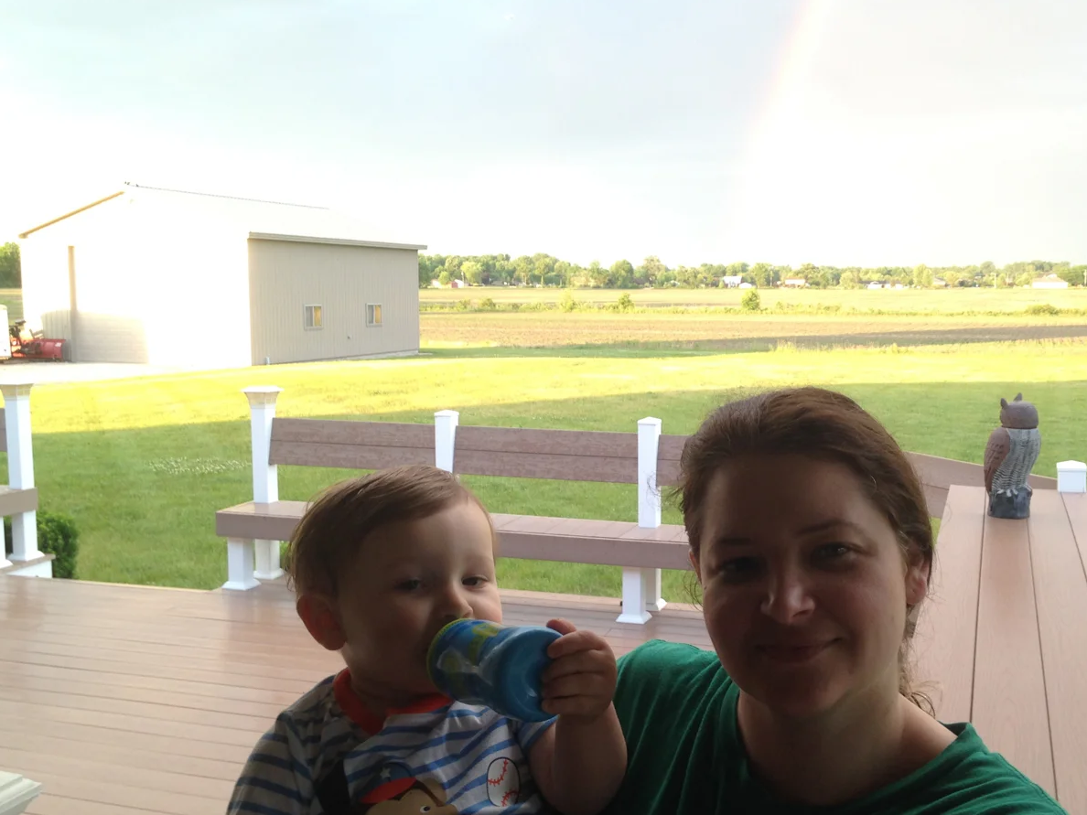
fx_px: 1256
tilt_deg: -7.2
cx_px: 643
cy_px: 424
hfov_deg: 46.6
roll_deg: +1.5
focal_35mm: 40
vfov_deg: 36.0
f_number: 2.4
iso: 64
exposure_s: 1/60
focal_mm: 4.12
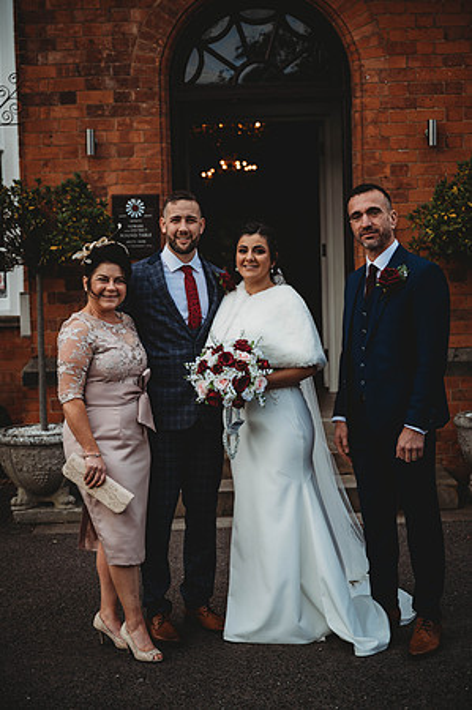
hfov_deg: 22.6
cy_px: 355
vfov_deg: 33.4
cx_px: 236
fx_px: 1183
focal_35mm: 60
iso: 100
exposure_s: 1/640
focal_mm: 60
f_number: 2.8
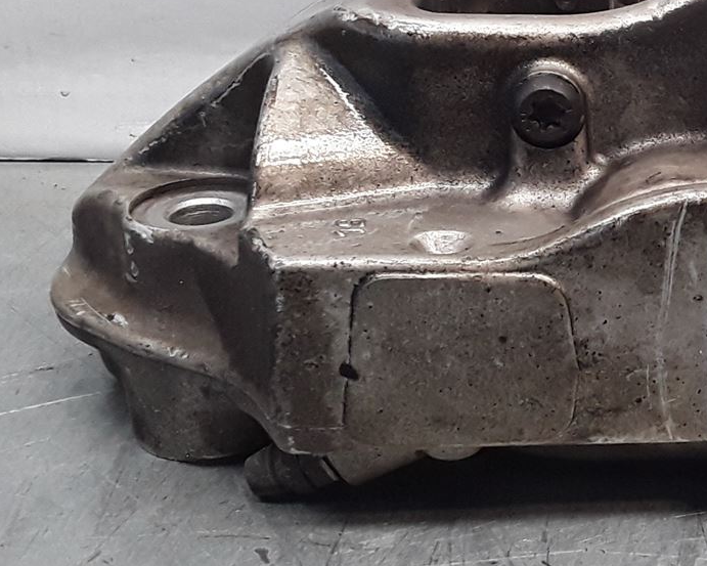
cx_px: 833
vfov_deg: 18.9
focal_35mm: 81
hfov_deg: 21.9
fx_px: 1695
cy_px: 231
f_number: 1.9
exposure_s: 1/100
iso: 80
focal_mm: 2.91
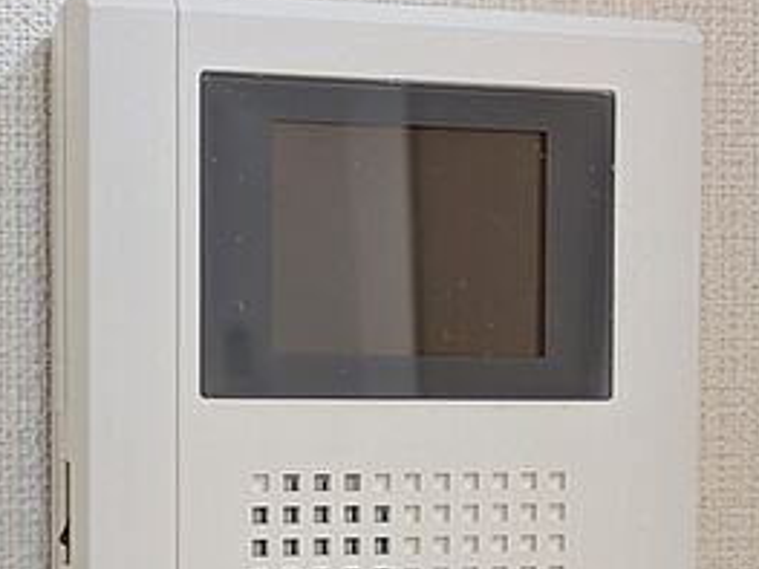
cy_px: 508
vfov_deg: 11.9
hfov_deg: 15.9
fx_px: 2718
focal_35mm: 124
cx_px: 424
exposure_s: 1/30
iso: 83
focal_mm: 5.43
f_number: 1.89
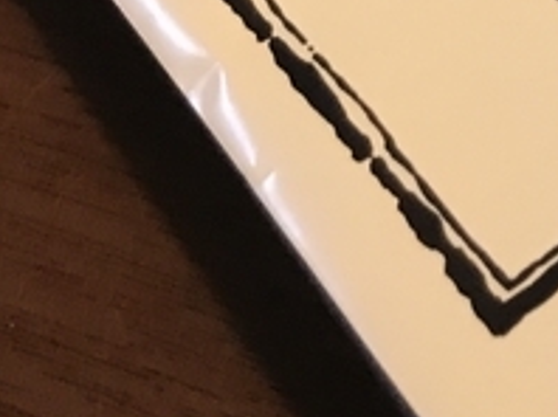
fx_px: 2335
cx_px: 933
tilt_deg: -54.9
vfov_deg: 9.5
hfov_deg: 12.7
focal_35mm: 145
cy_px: -425
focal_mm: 3.99
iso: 50
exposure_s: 1/15
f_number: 1.8
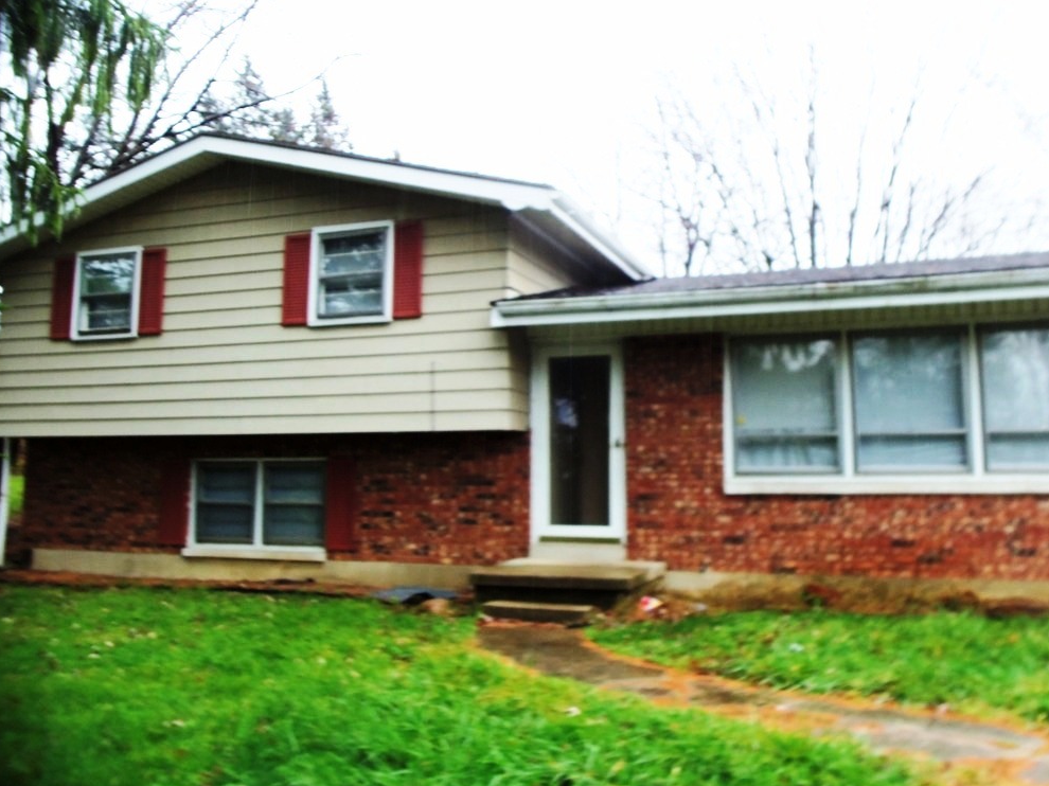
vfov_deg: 46.8
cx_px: 539
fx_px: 909
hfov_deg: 60.0
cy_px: 389
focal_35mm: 30
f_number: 3.4
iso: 80
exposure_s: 1/30
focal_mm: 5.2
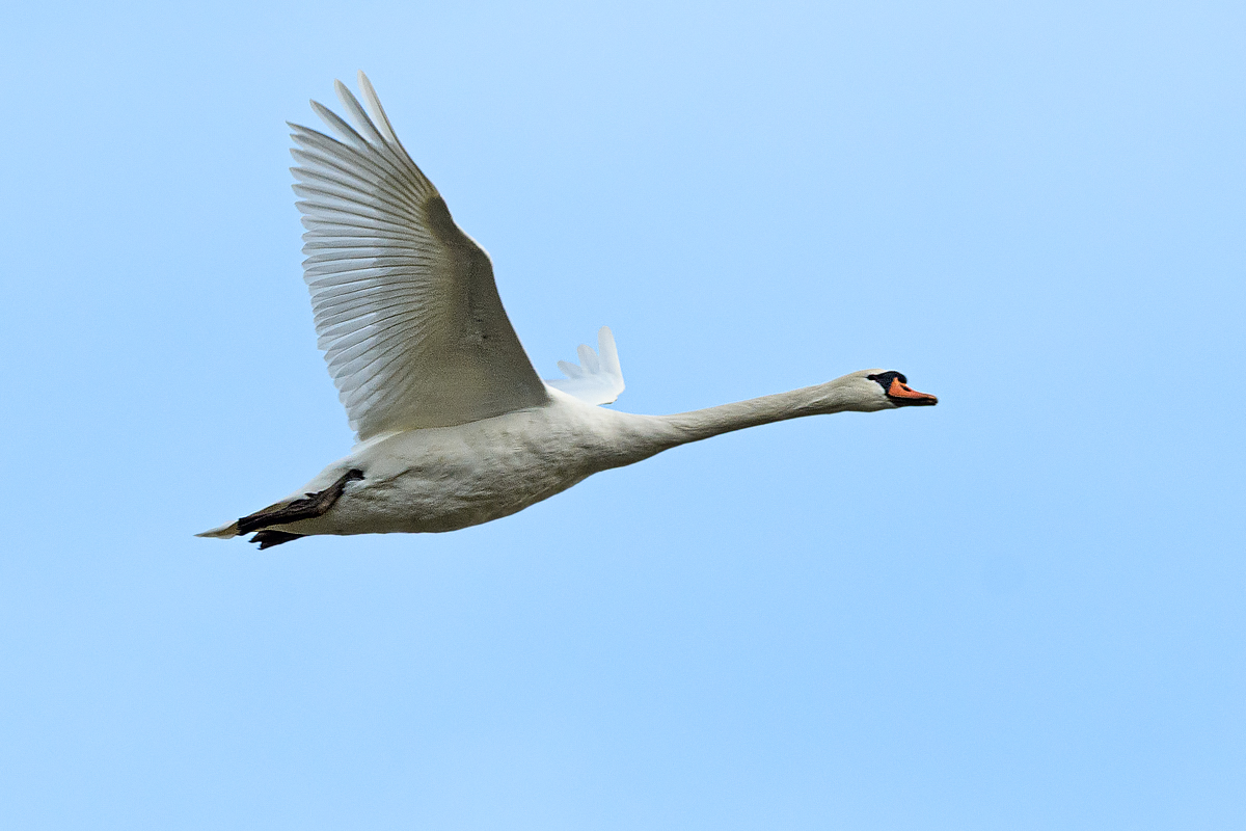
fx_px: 20246
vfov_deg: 2.4
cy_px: 416
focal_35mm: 585
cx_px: 623
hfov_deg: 3.5
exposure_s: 1/800
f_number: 7.1
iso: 400
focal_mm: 390
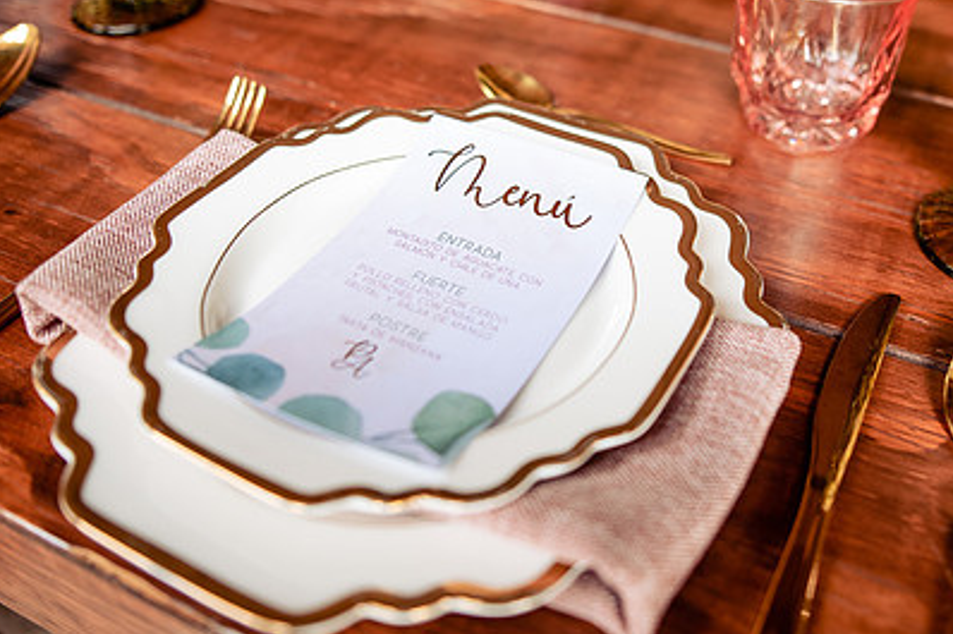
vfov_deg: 37.3
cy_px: 200
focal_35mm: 35
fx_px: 926
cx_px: 618
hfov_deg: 53.6
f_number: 2.2
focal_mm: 24
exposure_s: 1/200
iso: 400
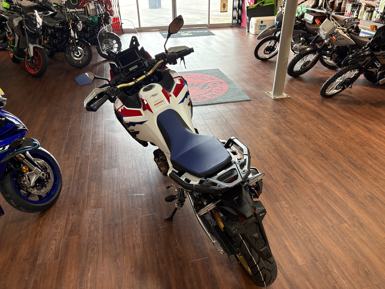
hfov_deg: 67.3
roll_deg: +2.0
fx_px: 289
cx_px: 192
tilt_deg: -31.6
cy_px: 144
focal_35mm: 26
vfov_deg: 53.1
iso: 200
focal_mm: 5.96
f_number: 1.6
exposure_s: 1/60
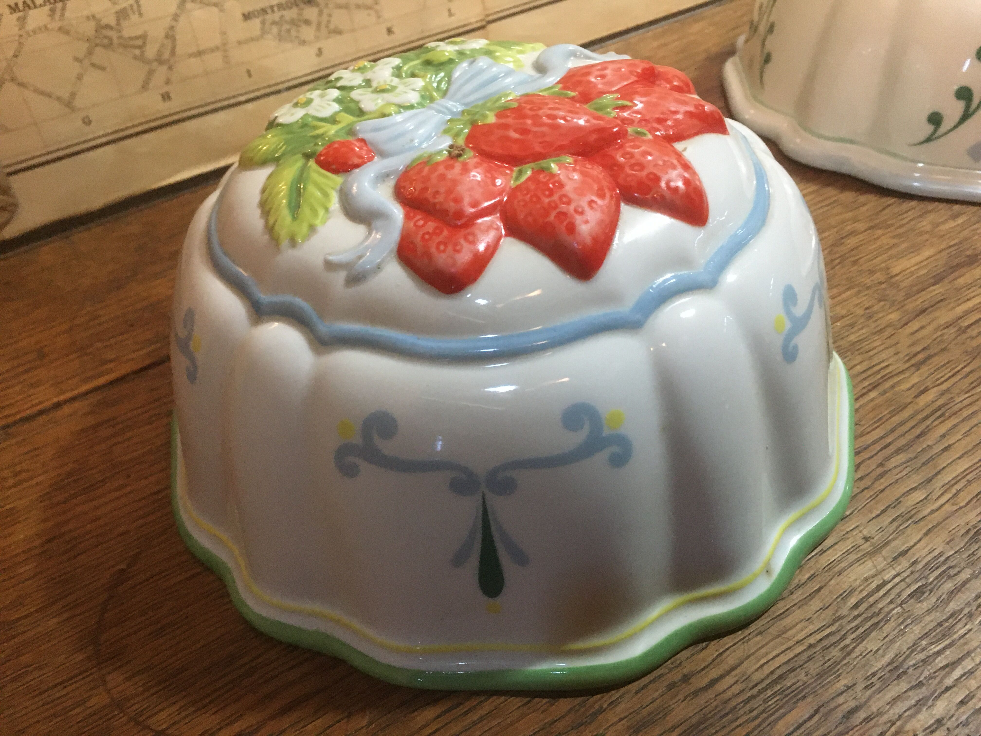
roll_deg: +6.3
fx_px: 822
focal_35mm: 29
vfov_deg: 48.2
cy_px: 368
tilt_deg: -40.4
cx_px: 490
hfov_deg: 61.7
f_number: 2.2
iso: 200
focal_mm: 4.15
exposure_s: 1/25
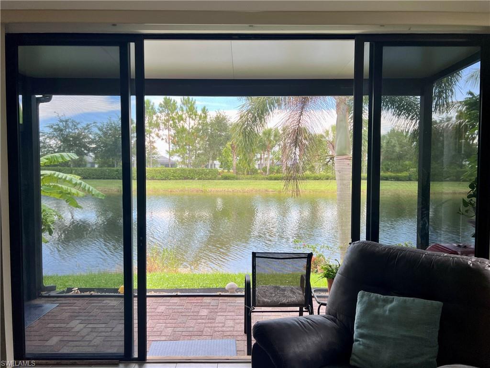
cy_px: 184
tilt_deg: -3.0
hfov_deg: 67.3
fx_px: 368
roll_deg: -0.4
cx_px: 245
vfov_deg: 53.1
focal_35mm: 26
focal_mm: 5.7
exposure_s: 1/123
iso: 32
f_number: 1.5
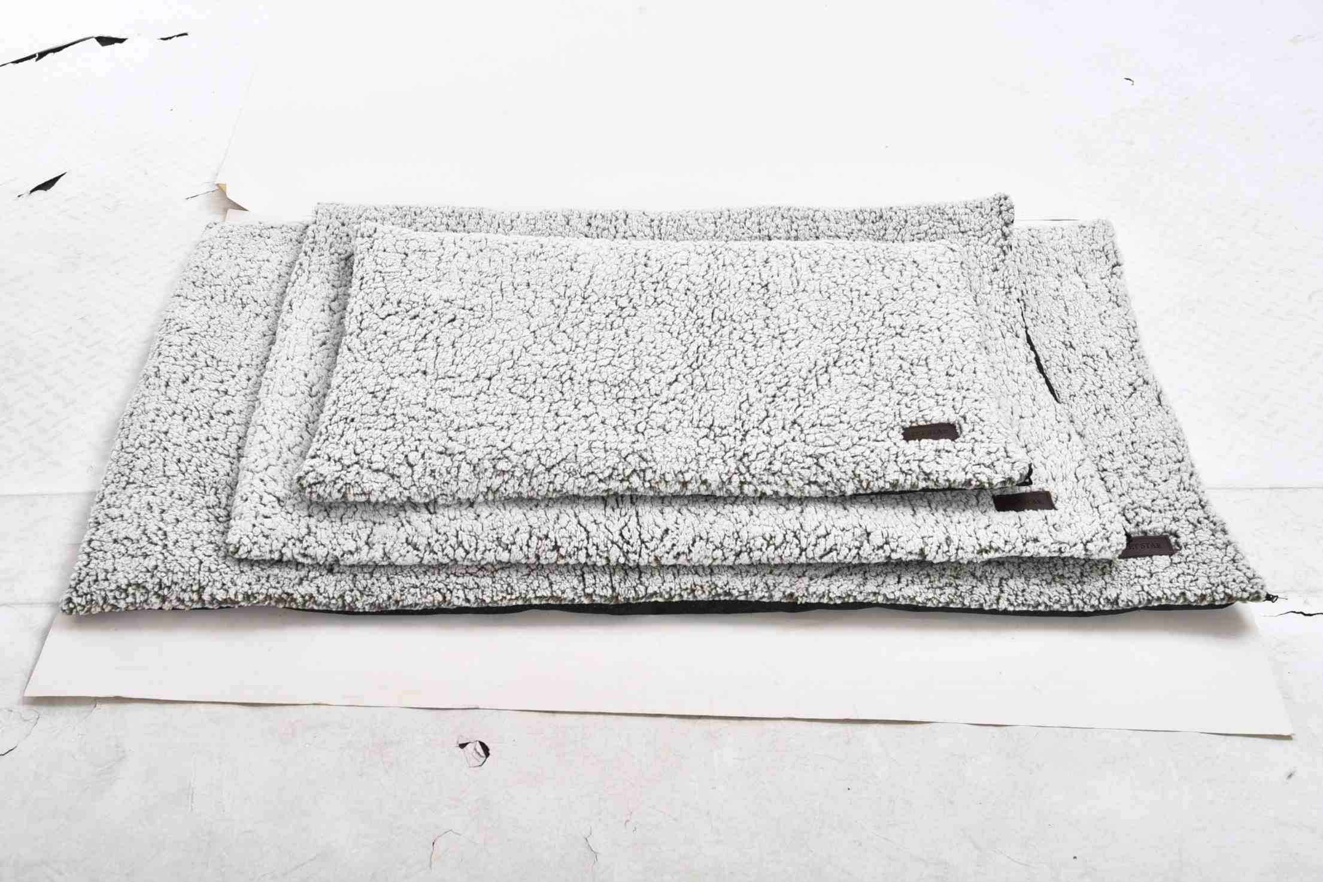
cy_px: 441
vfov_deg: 28.1
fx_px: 1764
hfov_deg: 41.1
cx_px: 662
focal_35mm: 48
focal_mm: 48
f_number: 11
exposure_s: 1/125
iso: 250
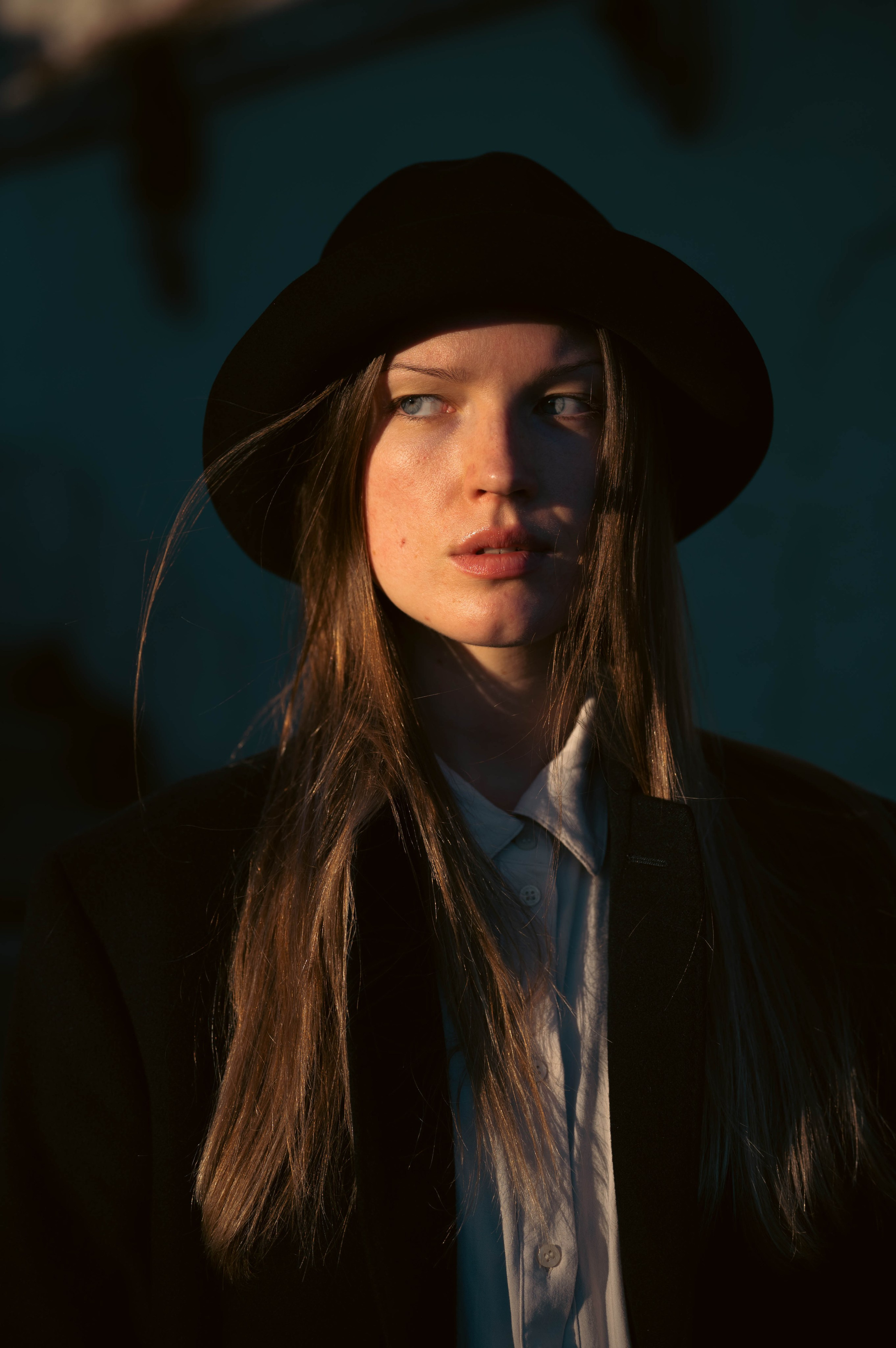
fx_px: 2916
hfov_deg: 17.5
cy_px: 674
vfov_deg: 26.0
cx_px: 448
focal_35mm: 78
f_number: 2.8
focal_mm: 78
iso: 100
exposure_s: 1/1600
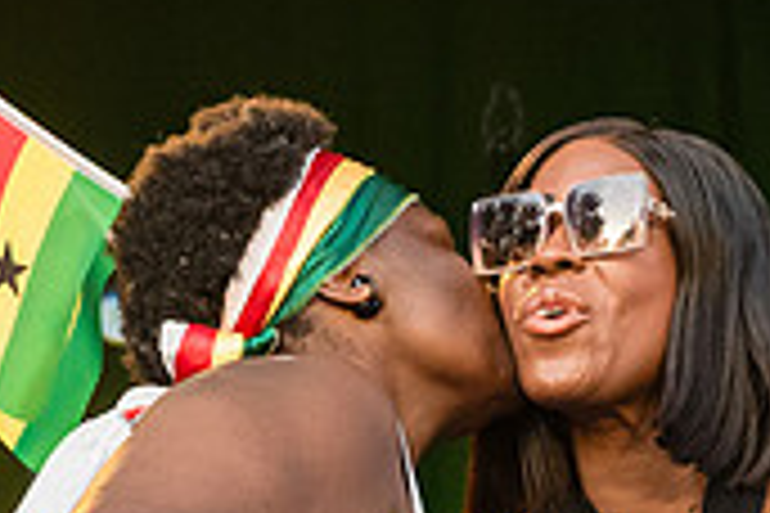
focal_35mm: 280
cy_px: 553
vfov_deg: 4.9
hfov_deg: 7.4
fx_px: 5988
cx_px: 431
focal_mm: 60
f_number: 4.5
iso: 2000
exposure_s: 1/800
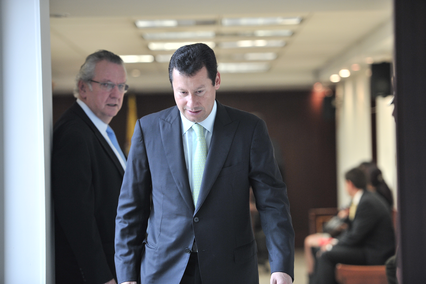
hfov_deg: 15.2
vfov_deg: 10.1
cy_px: 142
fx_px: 1596
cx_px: 213
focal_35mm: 135
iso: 2000
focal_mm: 135
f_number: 2.8
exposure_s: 1/320
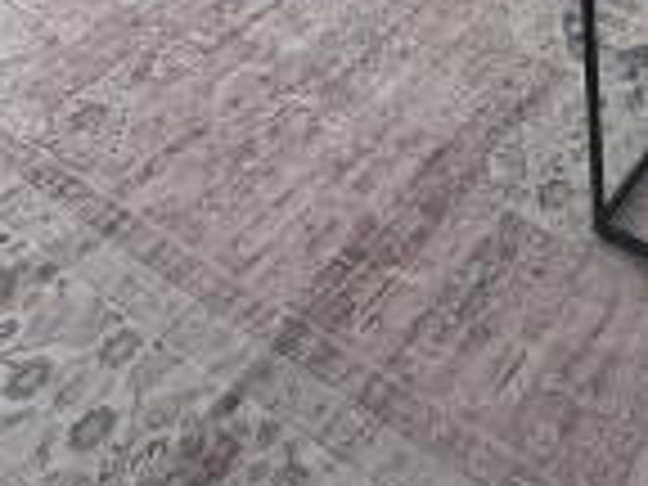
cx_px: 695
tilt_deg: -12.2
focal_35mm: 65
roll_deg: +0.1
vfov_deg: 16.0
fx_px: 1217
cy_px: -558
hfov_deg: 27.5
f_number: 2.2
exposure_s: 1/99
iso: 80
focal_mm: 2.22
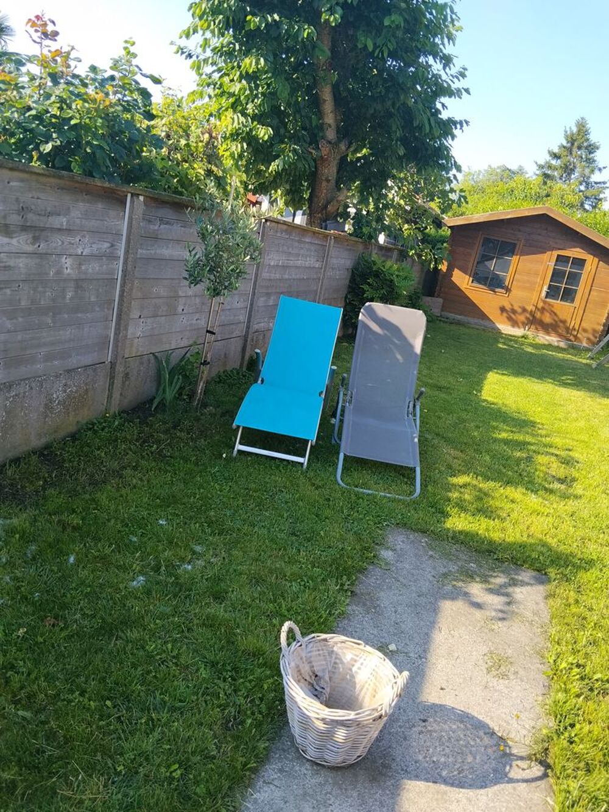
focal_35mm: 29
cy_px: 406
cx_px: 304
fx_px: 680
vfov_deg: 61.7
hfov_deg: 48.2
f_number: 1.8
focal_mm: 3.96
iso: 50
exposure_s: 1/422
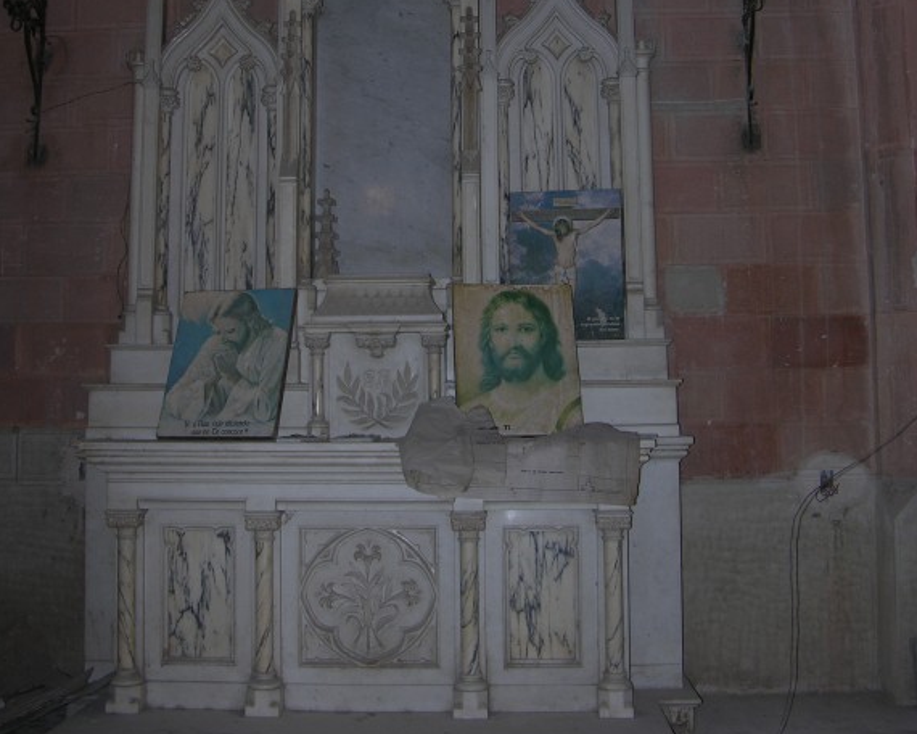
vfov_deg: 32.3
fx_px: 1248
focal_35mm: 46
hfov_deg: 40.3
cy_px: 212
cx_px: 457
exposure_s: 1/60.1
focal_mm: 8.9
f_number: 2.8
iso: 50
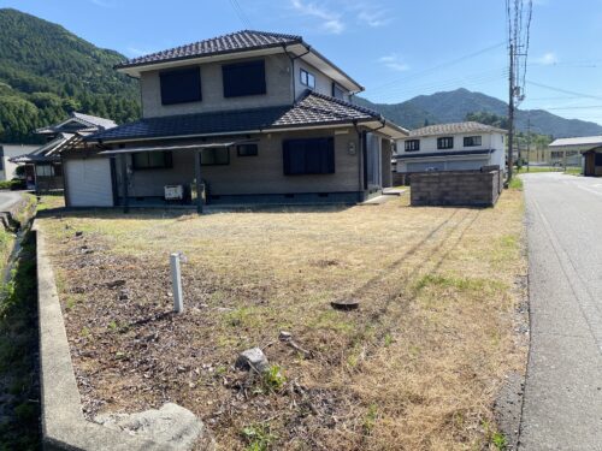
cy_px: 226
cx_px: 301
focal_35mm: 26
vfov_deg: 53.1
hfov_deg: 67.3
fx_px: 452
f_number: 1.8
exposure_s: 1/2513
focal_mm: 4.25
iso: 32
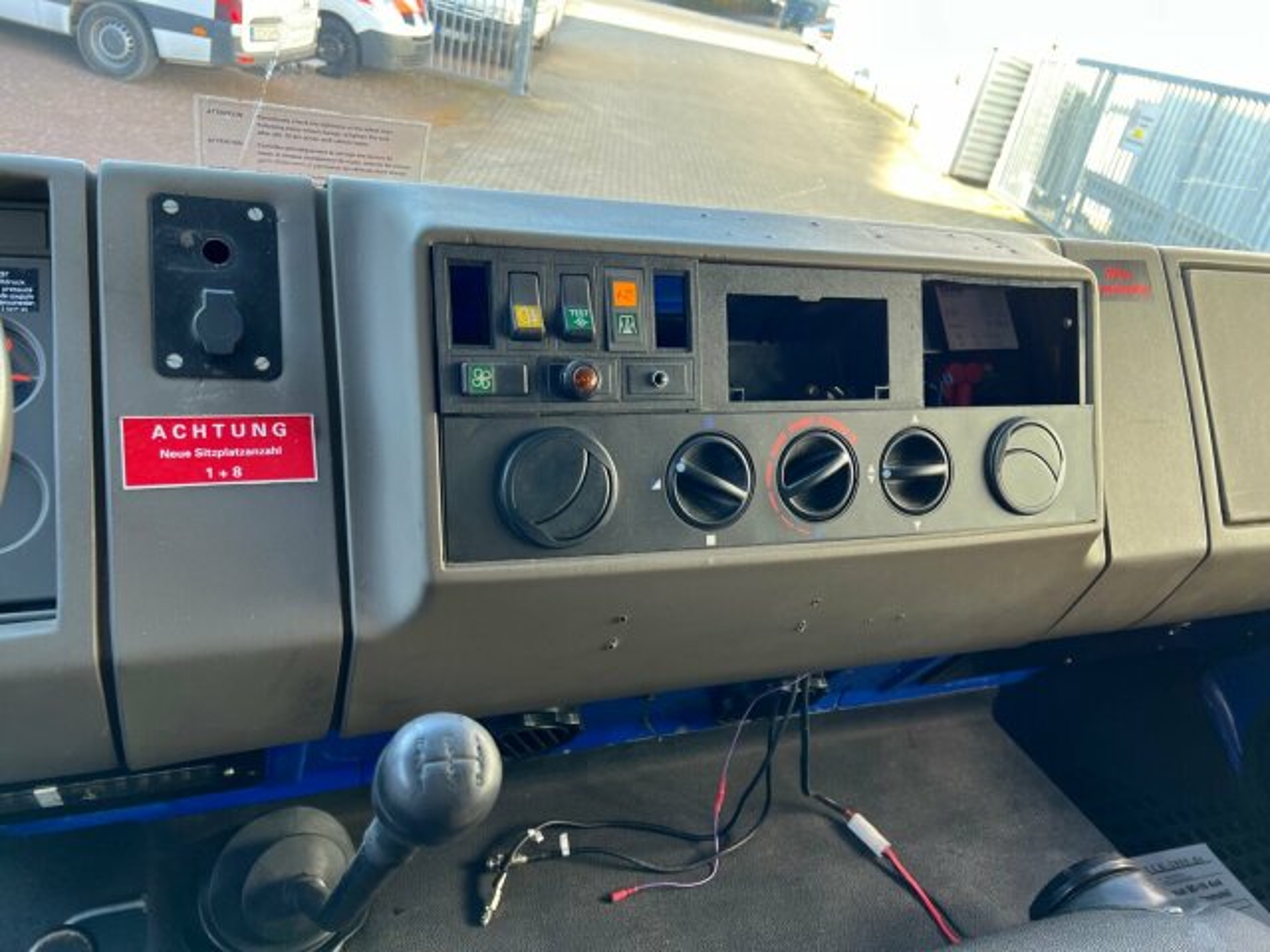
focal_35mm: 26
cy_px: 476
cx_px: 635
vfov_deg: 53.1
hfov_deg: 67.3
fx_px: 954
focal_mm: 5.7
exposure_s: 1/121
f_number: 1.5
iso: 50
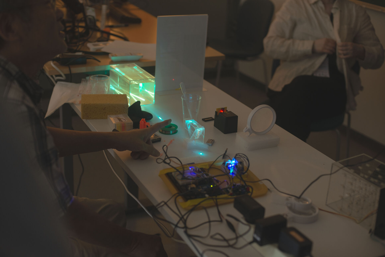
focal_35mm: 50
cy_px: 128
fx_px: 535
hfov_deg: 39.6
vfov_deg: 27.0
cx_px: 192
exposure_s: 1/160
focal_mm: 50
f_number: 2.8
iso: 640
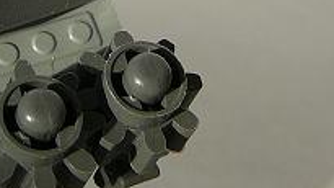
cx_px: 0
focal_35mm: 153
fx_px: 1354
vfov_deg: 7.9
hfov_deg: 13.9
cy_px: 18
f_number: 3.2
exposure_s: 1/640
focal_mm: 6.7
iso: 80
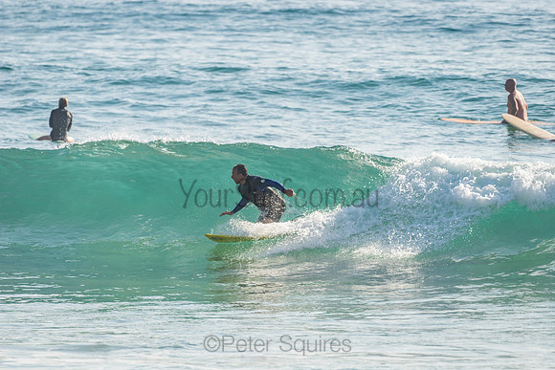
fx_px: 7710
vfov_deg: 2.8
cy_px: 185
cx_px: 278
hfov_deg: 4.1
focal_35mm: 500
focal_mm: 500
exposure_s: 1/2000
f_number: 5.6
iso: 180
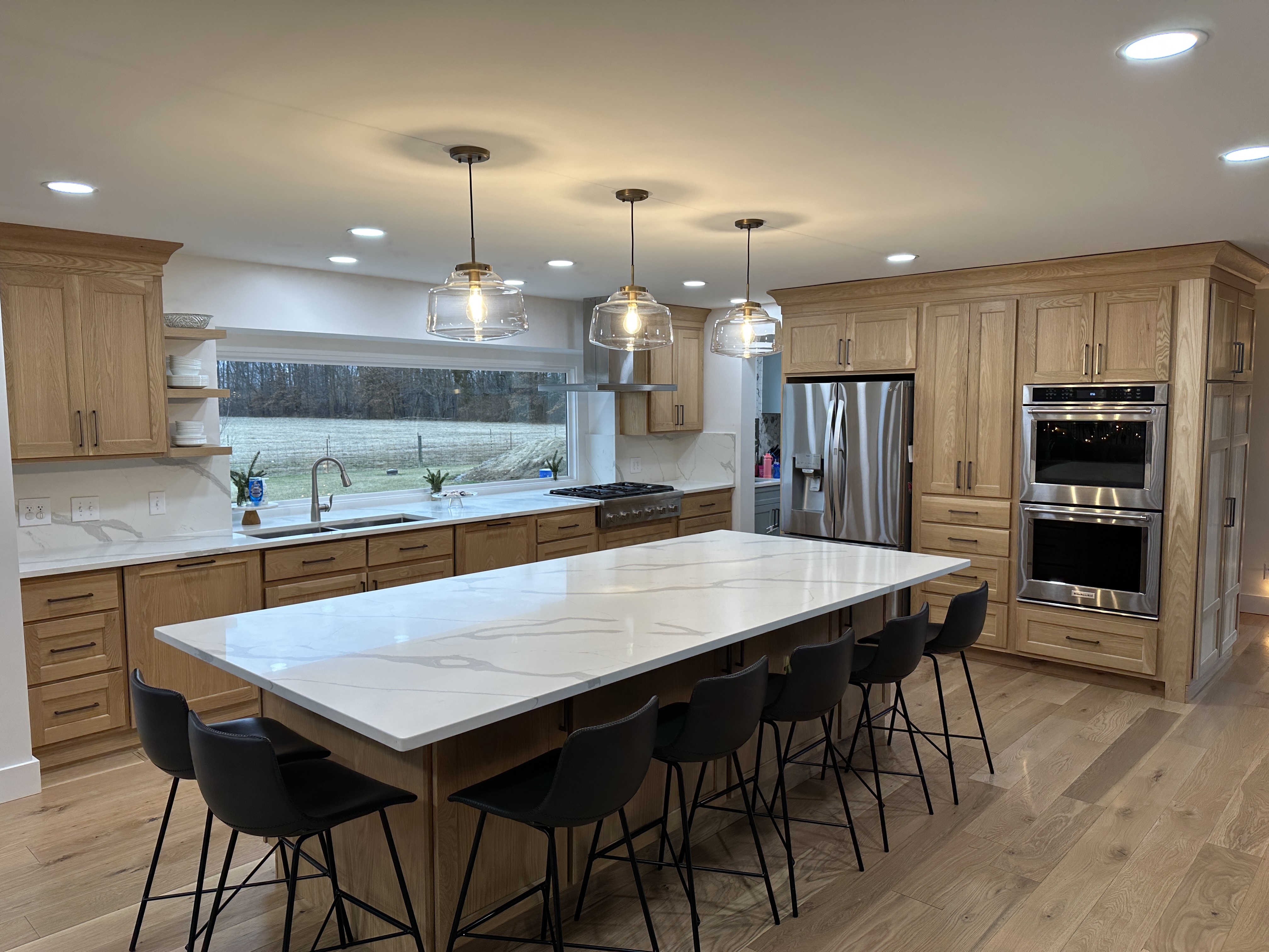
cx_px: 634
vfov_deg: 56.8
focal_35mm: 24
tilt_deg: -5.0
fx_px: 880
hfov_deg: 71.6
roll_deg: +0.9
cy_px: 476
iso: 100
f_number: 1.78
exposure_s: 1/120
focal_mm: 6.86
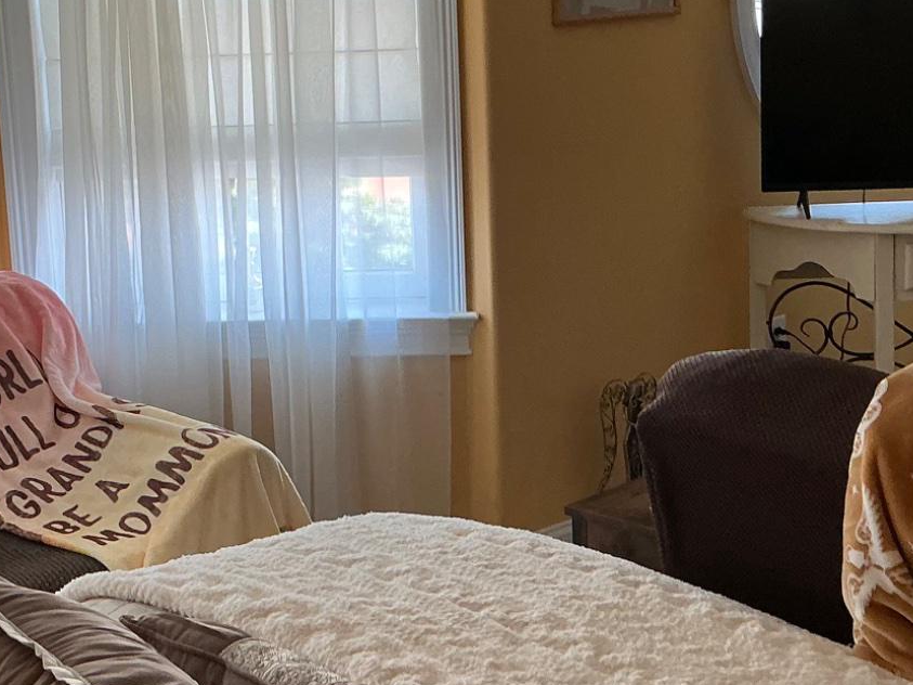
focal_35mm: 68
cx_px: 473
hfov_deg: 28.6
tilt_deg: -12.3
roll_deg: +3.8
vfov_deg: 21.6
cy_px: 273
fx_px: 1793
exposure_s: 1/60
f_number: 1.8
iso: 40
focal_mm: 3
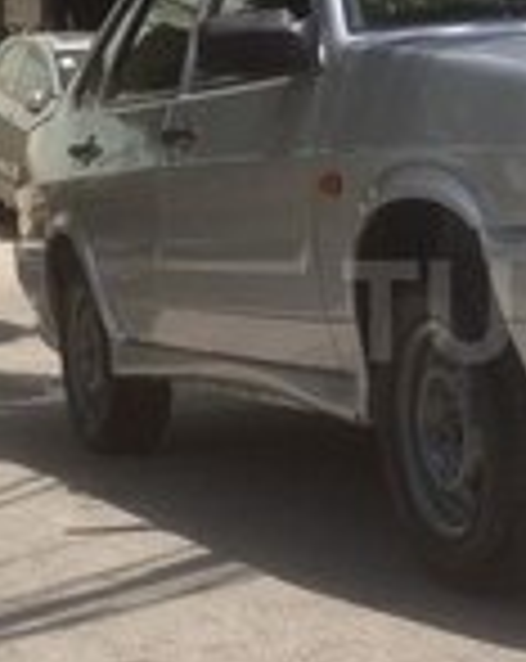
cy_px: 311
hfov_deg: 13.6
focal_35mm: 109
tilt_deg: -4.9
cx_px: 688
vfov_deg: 17.7
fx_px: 2128
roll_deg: -3.4
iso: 50
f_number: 2.4
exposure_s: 1/809
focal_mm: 4.12
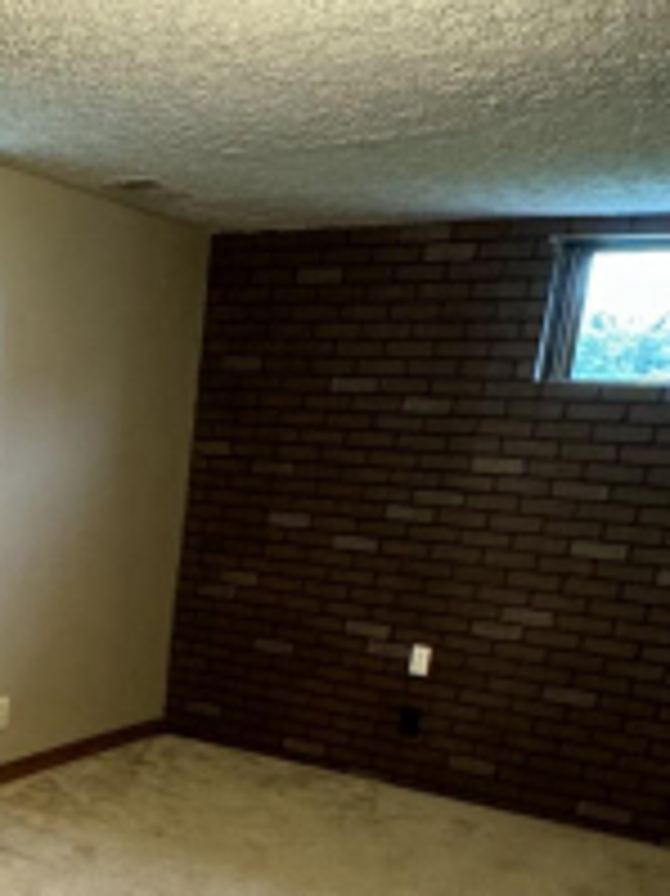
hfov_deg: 28.9
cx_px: 0
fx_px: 1214
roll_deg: -2.1
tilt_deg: -16.9
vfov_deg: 37.8
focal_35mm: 47
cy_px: 804
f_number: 2.2
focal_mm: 2.22
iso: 800
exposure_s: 1/60
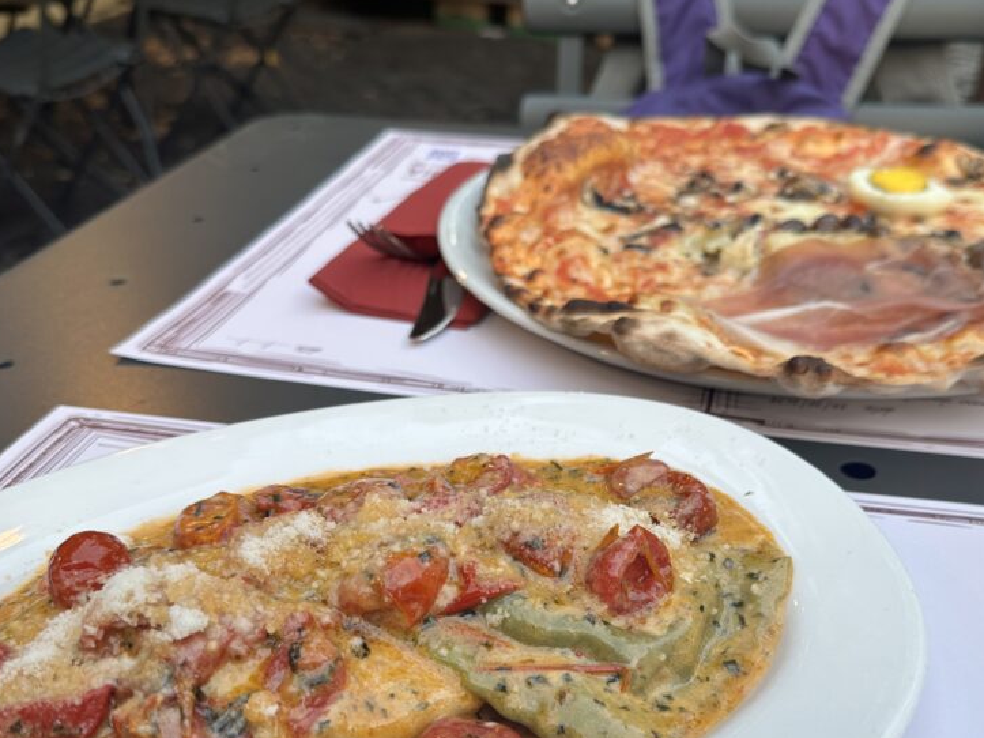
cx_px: 554
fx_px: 966
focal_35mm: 34
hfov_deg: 53.8
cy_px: 471
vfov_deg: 41.4
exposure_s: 1/100
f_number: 1.78
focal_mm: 6.86
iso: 64
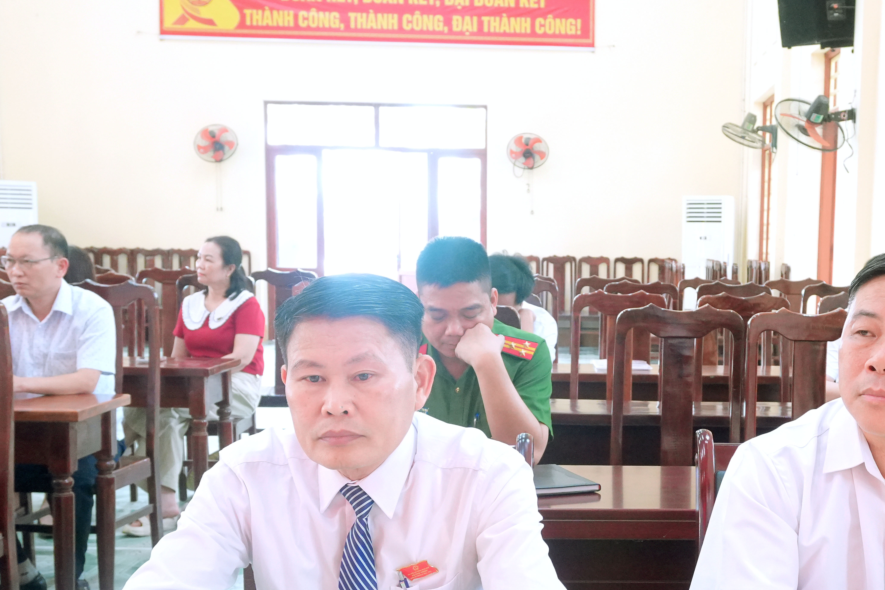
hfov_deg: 37.5
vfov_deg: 25.9
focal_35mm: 52
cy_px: 409
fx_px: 1272
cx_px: 649
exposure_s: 1/50
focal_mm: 23
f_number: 6.3
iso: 2500
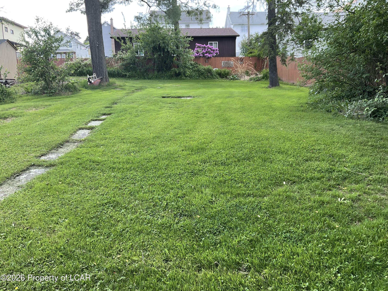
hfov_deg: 61.7
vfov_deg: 48.2
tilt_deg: -9.8
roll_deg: +1.3
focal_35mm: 29
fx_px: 325
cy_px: 146
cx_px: 194
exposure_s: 1/120
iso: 16
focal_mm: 3
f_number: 1.8
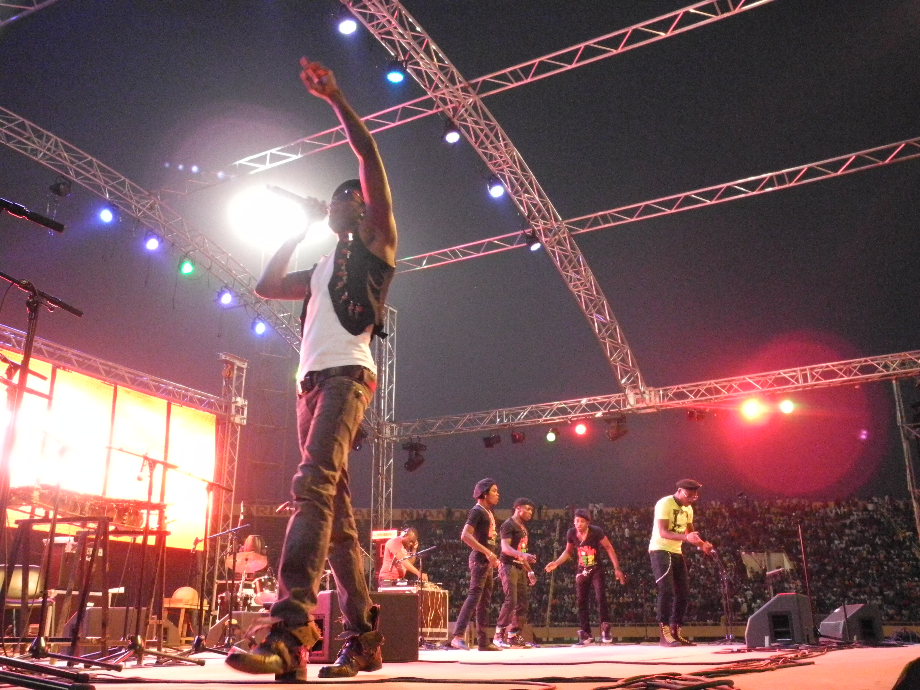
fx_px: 930
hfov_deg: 52.6
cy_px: 345
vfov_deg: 40.7
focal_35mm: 35
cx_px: 460
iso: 1600
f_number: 3.2
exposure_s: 1/80
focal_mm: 7.4
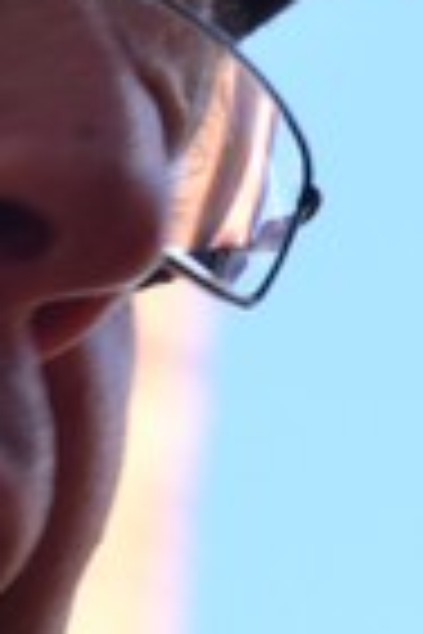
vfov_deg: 3.8
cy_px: 389
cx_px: -90
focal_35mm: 544
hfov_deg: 2.5
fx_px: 9587
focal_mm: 50
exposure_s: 1/200
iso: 200
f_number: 6.3
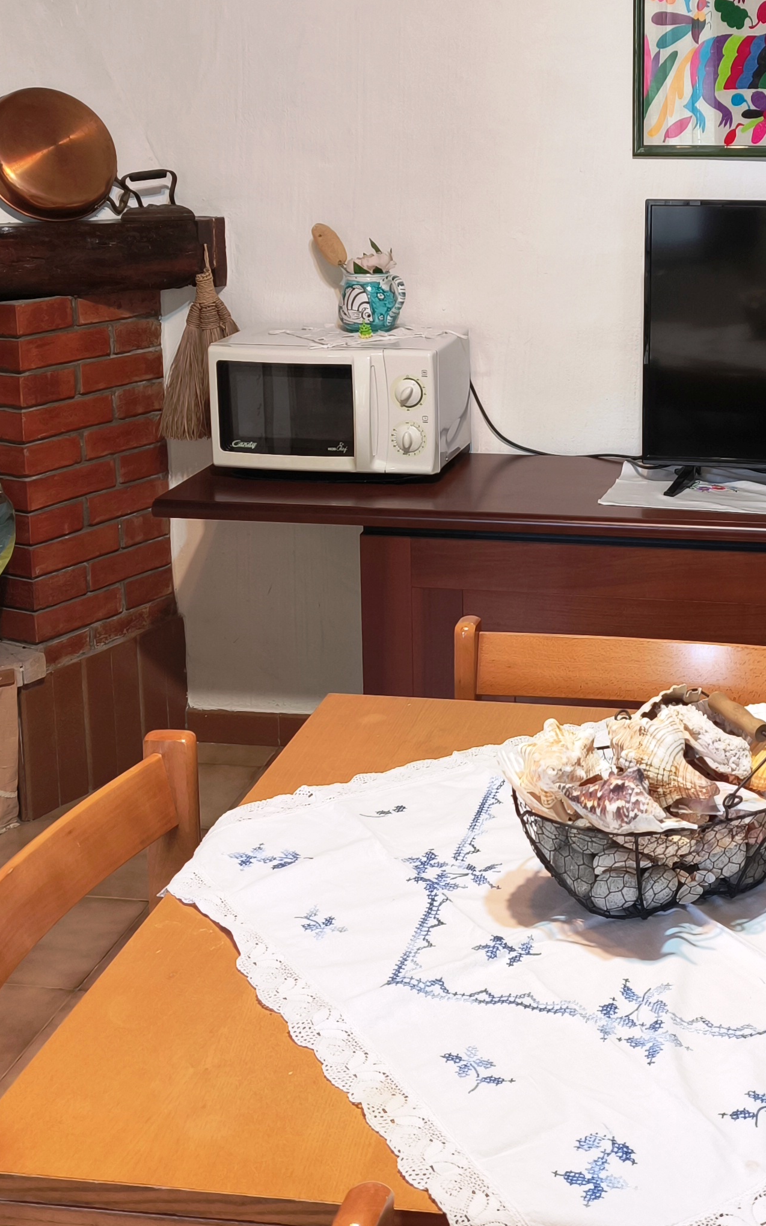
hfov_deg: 26.0
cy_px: 399
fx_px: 1636
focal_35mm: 49
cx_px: 565
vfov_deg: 40.5
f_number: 1.7
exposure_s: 1/50
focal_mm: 5.35
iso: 320
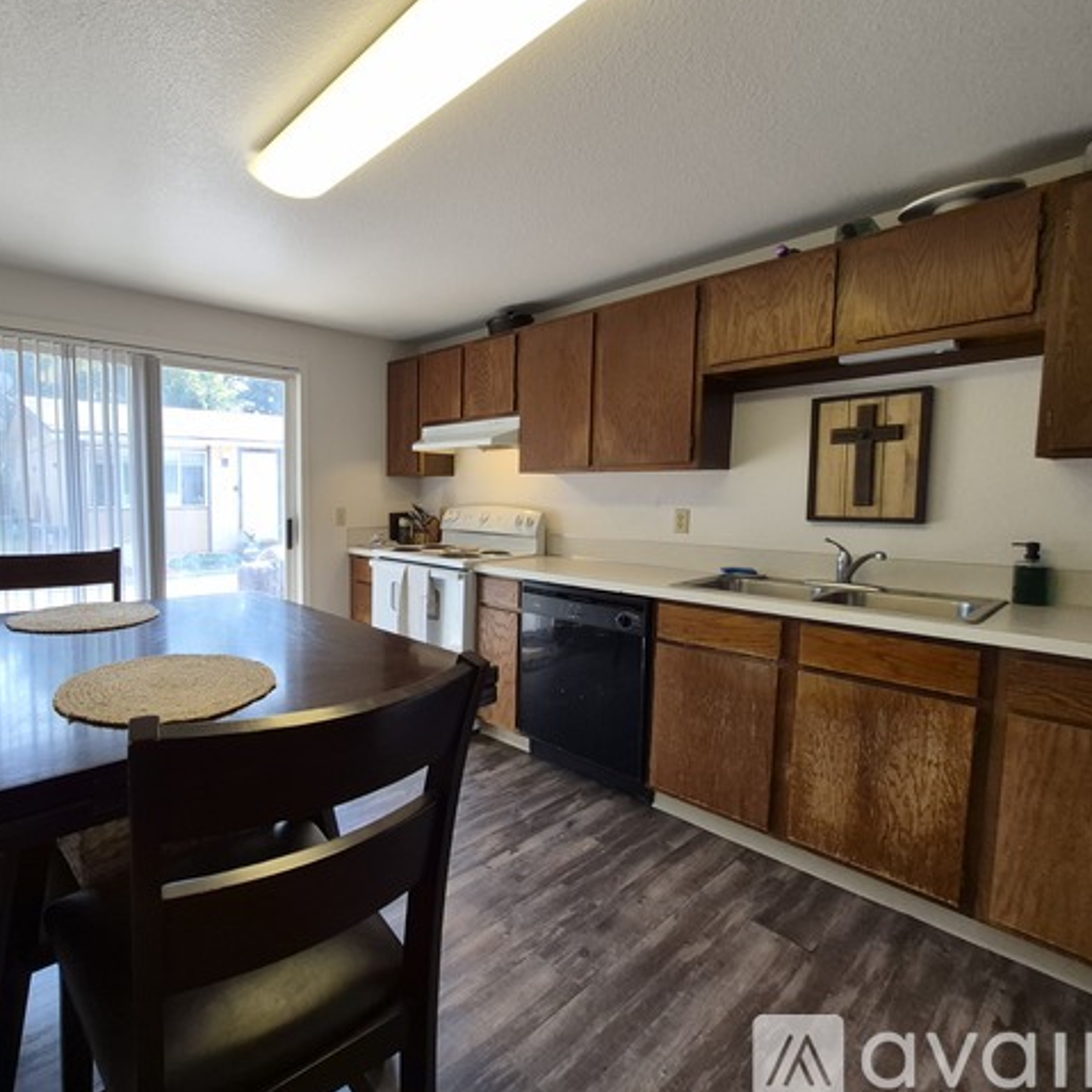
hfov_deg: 84.3
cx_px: 361
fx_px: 571
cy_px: 536
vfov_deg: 87.4
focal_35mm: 16
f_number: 2.2
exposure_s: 1/120
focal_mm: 1.74
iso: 64
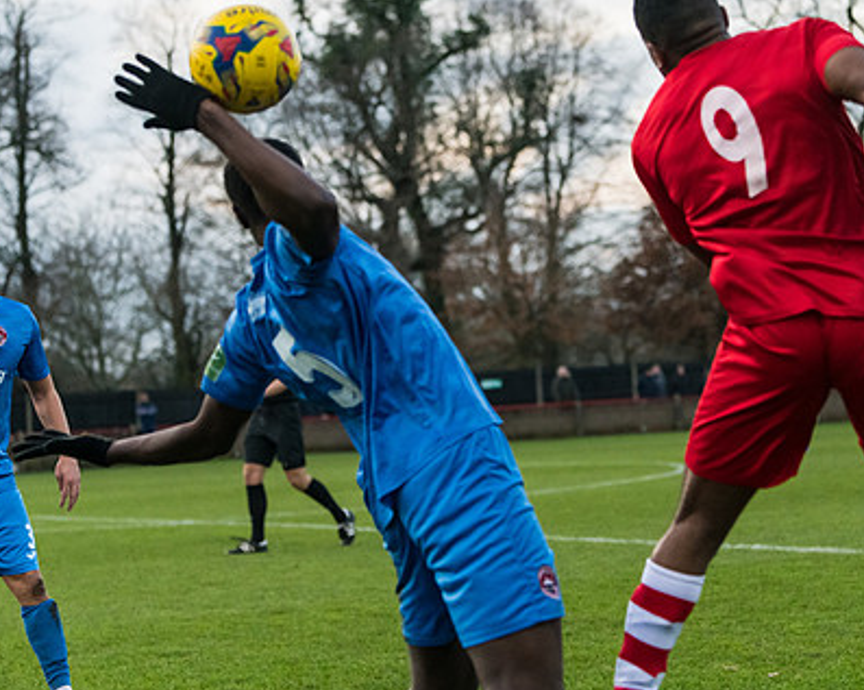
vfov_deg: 13.7
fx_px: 2862
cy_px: 261
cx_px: 473
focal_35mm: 112
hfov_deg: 17.2
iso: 2000
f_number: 2.8
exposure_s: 1/3200
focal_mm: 70
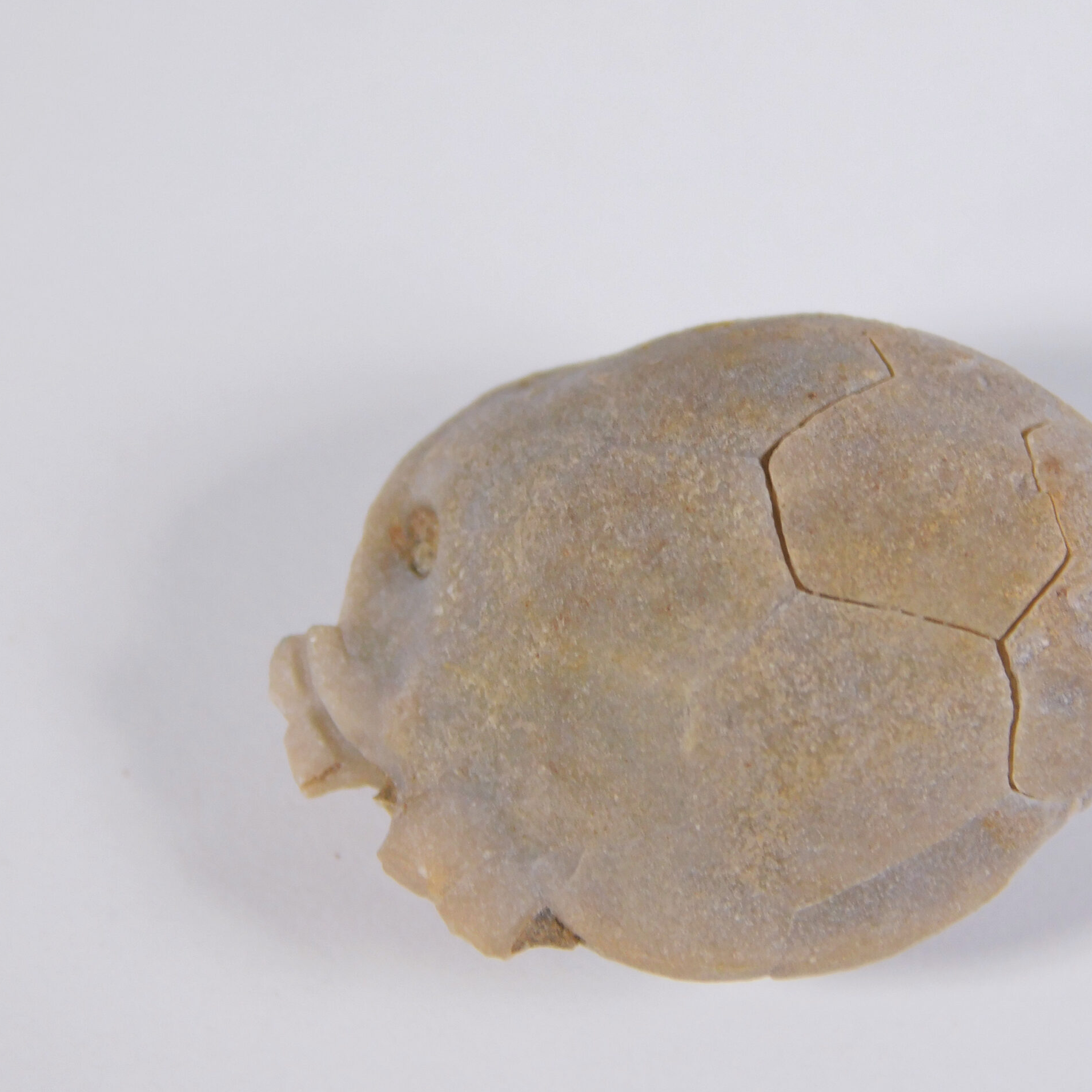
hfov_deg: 7.3
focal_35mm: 239
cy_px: 544
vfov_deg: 7.3
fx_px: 8530
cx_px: 686
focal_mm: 35.9
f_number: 5.4
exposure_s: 1/80
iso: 125
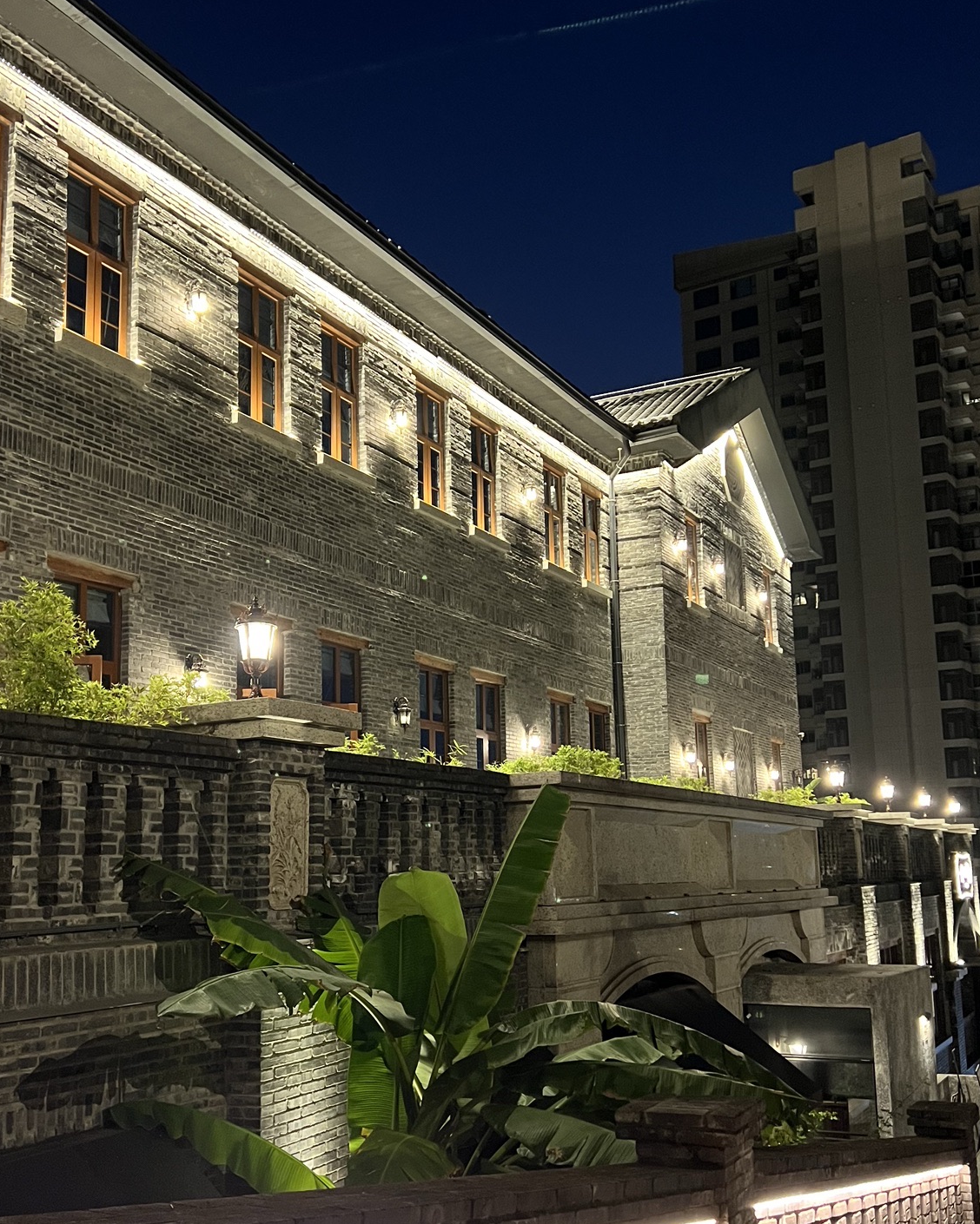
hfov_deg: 41.2
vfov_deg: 50.2
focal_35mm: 36
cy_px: 653
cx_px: 493
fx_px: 1305
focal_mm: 5.7
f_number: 1.5
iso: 400
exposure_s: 1/33
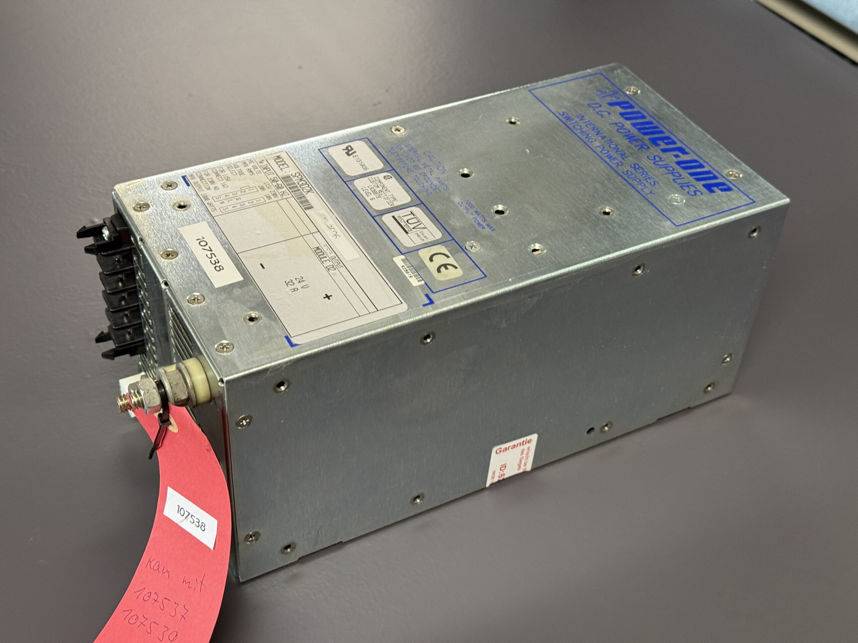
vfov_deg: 30.3
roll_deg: -3.9
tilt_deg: -41.2
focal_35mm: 48
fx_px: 1190
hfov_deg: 39.7
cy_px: 322
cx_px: 429
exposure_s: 1/50
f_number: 1.78
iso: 160
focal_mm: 6.76
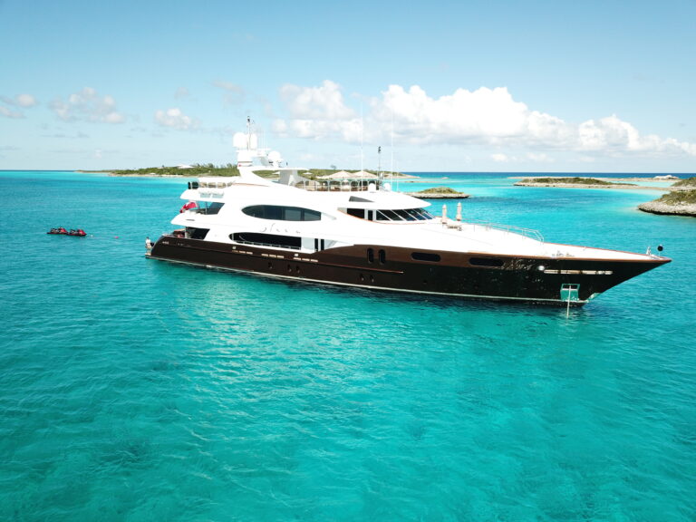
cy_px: 261
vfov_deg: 53.1
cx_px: 348
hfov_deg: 67.3
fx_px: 523
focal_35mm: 26
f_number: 2.2
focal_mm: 4.73
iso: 100
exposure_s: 1/1149
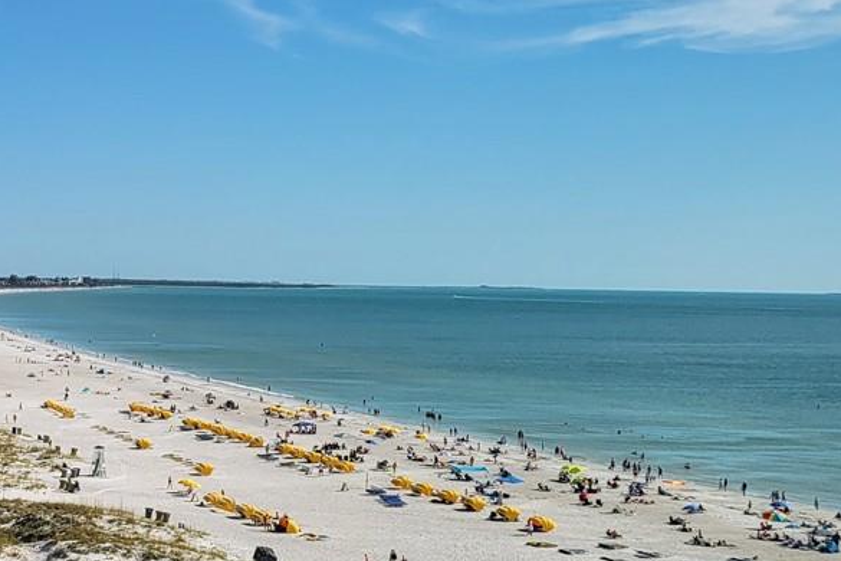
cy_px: 469
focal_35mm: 74
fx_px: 1729
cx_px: -29
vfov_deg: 18.2
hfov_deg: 25.8
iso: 40
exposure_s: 1/2066
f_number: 1.8
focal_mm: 5.4
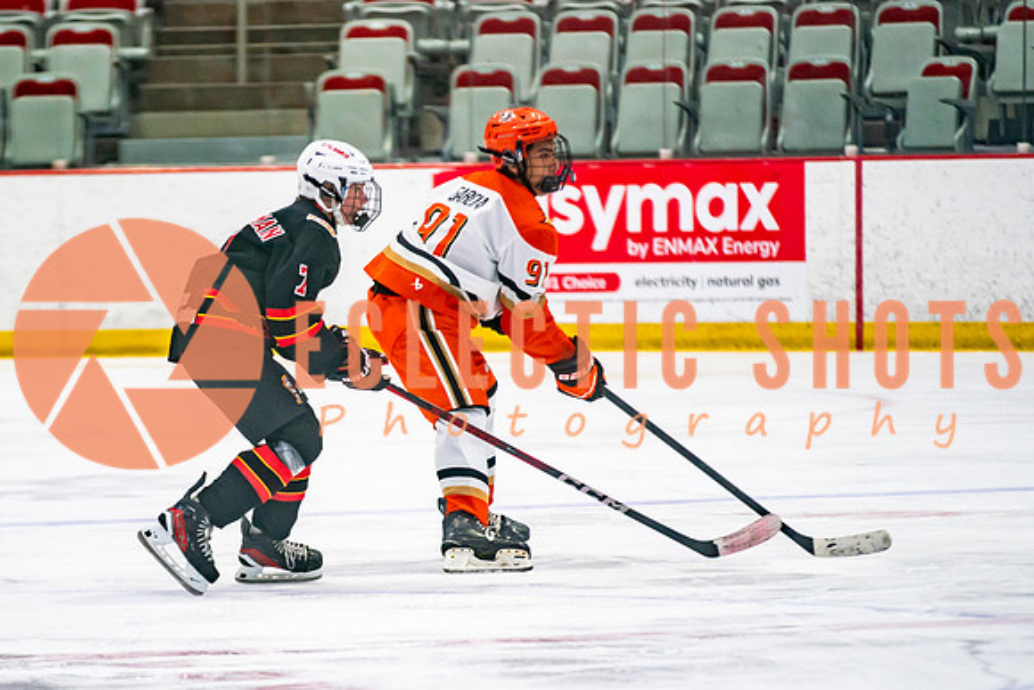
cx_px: 317
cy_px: 515
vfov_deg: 3.6
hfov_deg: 5.4
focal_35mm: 385
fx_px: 11061
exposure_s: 1/640
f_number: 2.8
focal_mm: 200
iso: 640
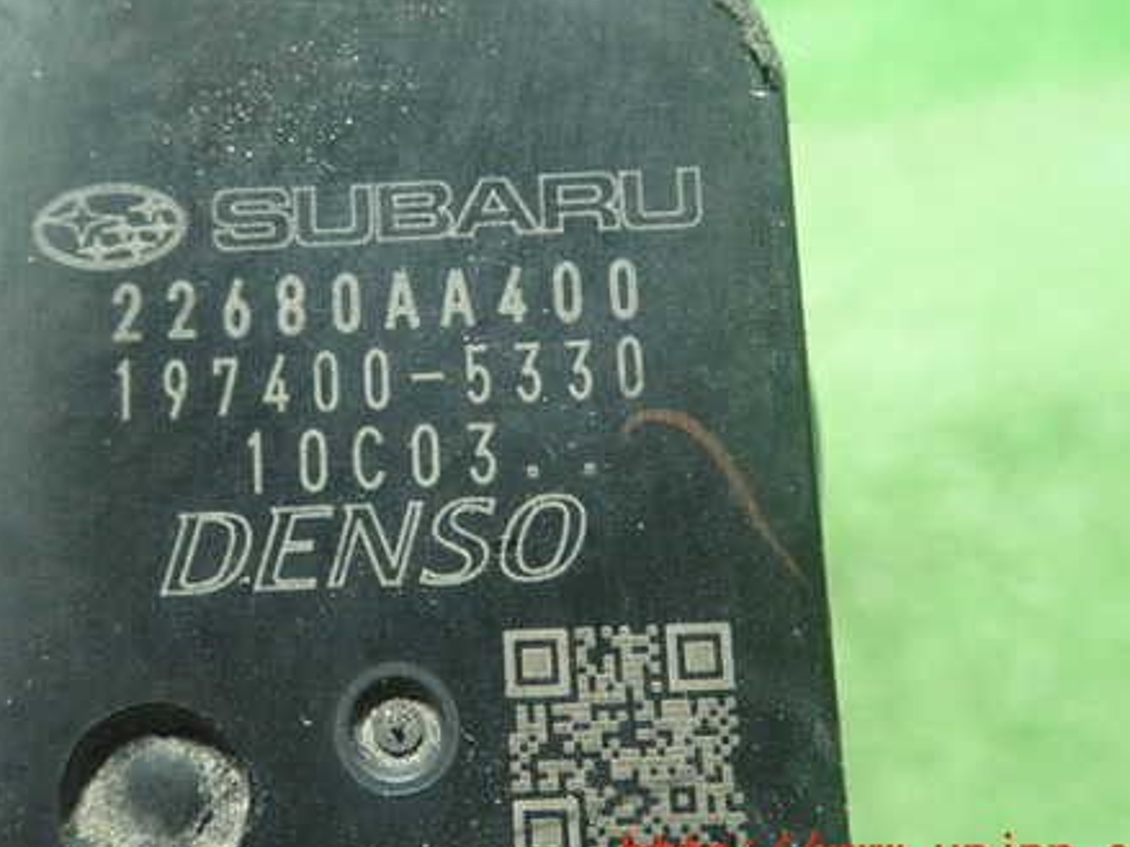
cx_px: 430
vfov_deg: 34.9
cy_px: 312
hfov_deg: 45.4
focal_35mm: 41
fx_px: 1338
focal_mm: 5.5
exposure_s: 1/60
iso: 800
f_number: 2.3
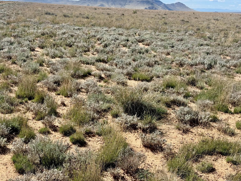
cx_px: 123
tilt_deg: -13.7
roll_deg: -3.7
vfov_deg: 28.6
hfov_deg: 37.5
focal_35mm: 51
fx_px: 355
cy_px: 89
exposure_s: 1/4049
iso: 64
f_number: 1.78
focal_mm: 6.76
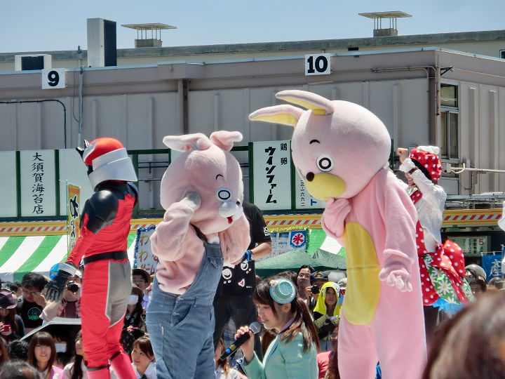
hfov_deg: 12.5
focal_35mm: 158
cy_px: 190
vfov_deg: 9.4
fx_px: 2305
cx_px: 252
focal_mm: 27.9
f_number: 5.3
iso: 100
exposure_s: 1/320
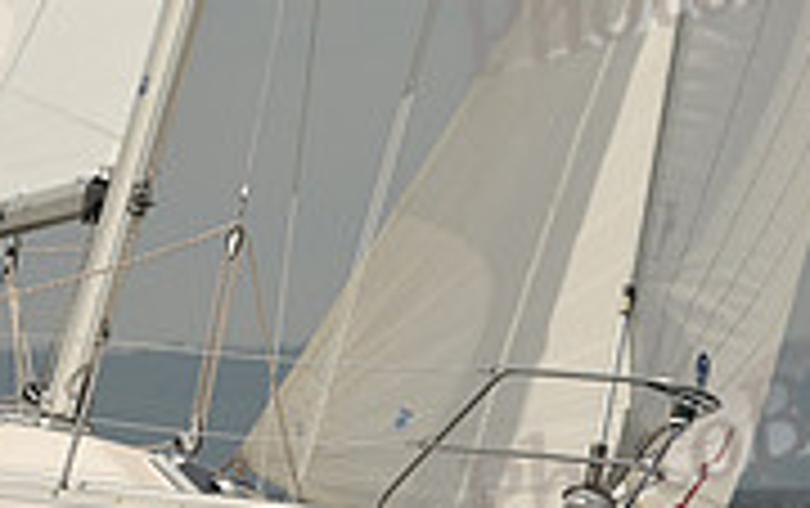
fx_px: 23959
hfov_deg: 1.9
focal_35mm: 1084
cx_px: 230
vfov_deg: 1.2
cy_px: 258
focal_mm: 330
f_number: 8
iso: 250
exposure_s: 1/1000
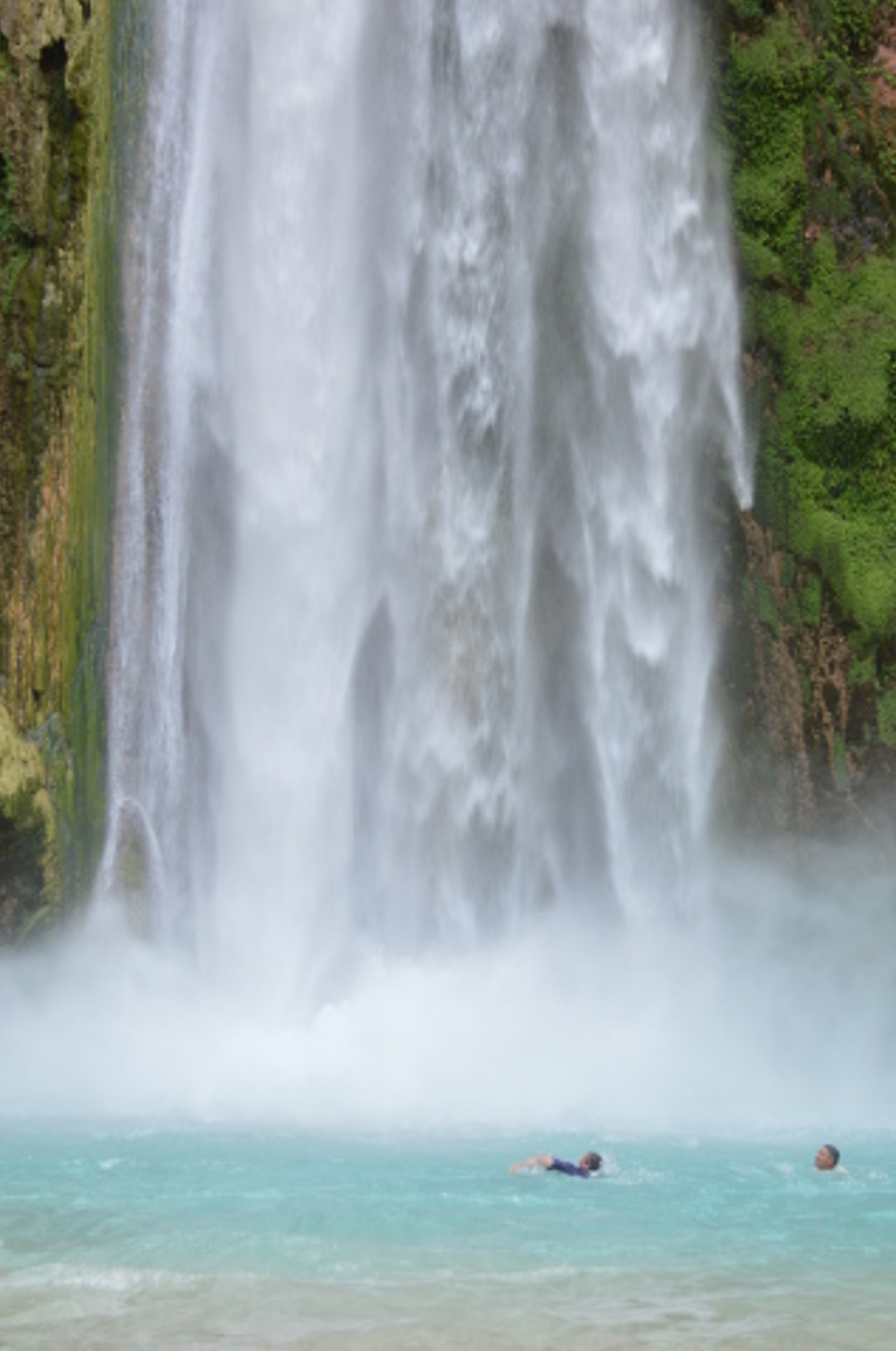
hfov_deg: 21.1
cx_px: 557
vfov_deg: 31.4
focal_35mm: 64
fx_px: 2398
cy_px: 537
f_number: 5.6
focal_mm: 34
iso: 160
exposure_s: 1/125
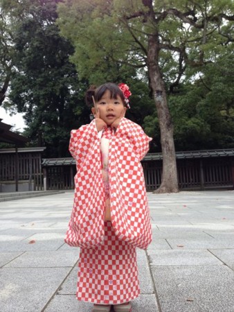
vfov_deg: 55.3
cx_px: 117
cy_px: 156
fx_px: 297
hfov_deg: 43.0
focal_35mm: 33
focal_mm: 4.13
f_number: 2.4
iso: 50
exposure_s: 1/274
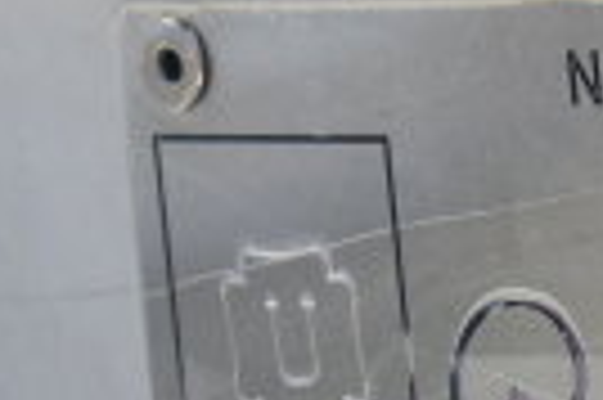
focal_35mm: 355
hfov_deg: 5.8
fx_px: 5939
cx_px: 850
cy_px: 712
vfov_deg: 3.8
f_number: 8
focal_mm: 52
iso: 200
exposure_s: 1/250
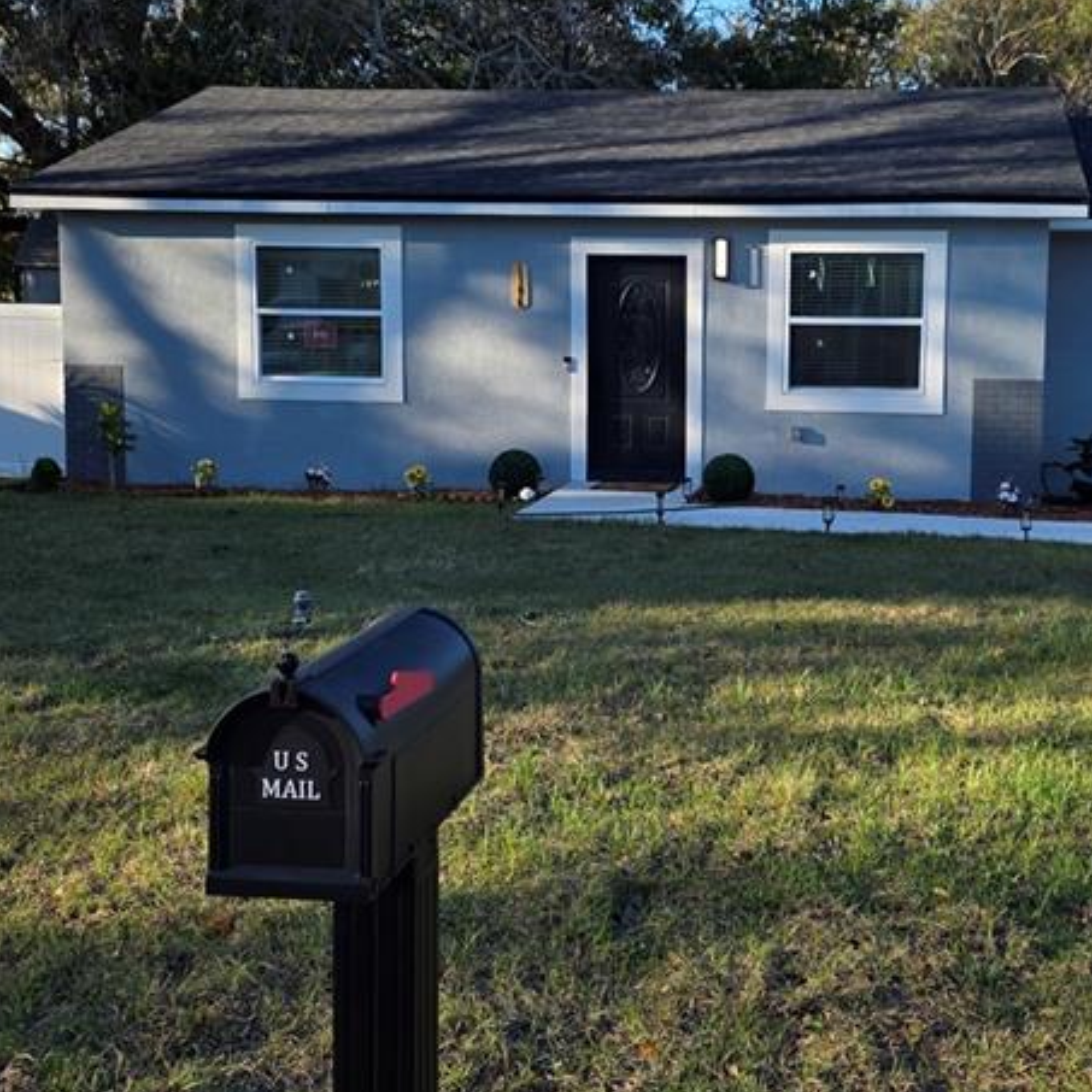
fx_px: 1642
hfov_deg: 36.3
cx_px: 745
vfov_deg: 36.8
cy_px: 492
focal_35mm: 46
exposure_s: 1/2021
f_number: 1.7
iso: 80
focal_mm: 6.25
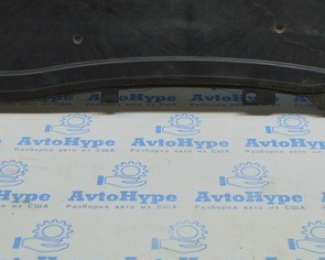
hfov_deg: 21.7
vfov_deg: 16.8
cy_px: -38
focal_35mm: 88
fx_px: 846
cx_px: 171
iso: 400
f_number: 3.5
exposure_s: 1/100
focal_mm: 18
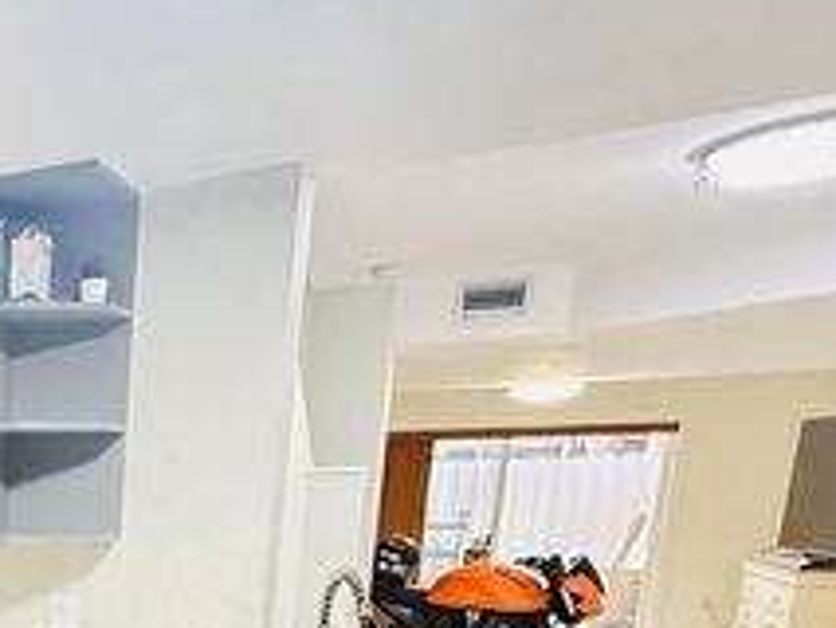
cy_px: 714
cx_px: -157
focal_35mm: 42
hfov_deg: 35.6
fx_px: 1015
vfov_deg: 30.3
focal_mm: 2.22
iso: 800
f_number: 2.2
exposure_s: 1/60
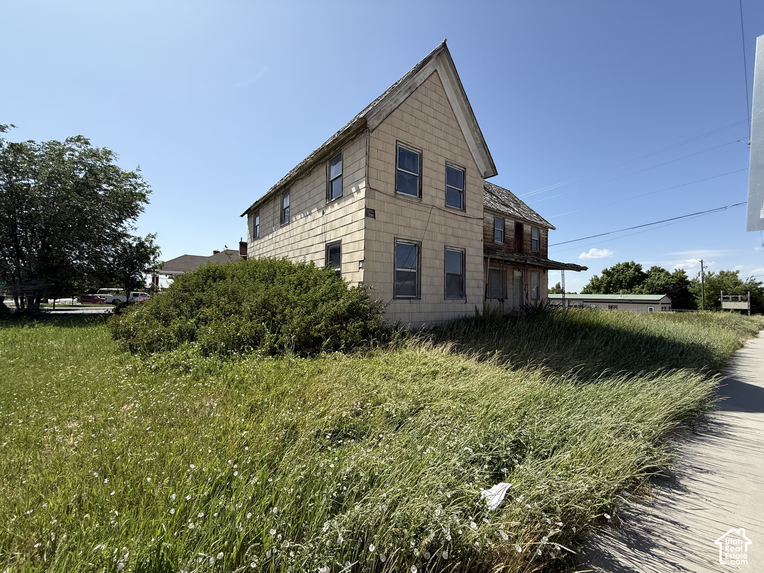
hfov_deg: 102.1
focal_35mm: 14
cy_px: 286
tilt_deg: +5.8
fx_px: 309
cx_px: 382
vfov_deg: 85.7
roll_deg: -2.5
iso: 50
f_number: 2.2
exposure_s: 1/1339
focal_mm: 2.22
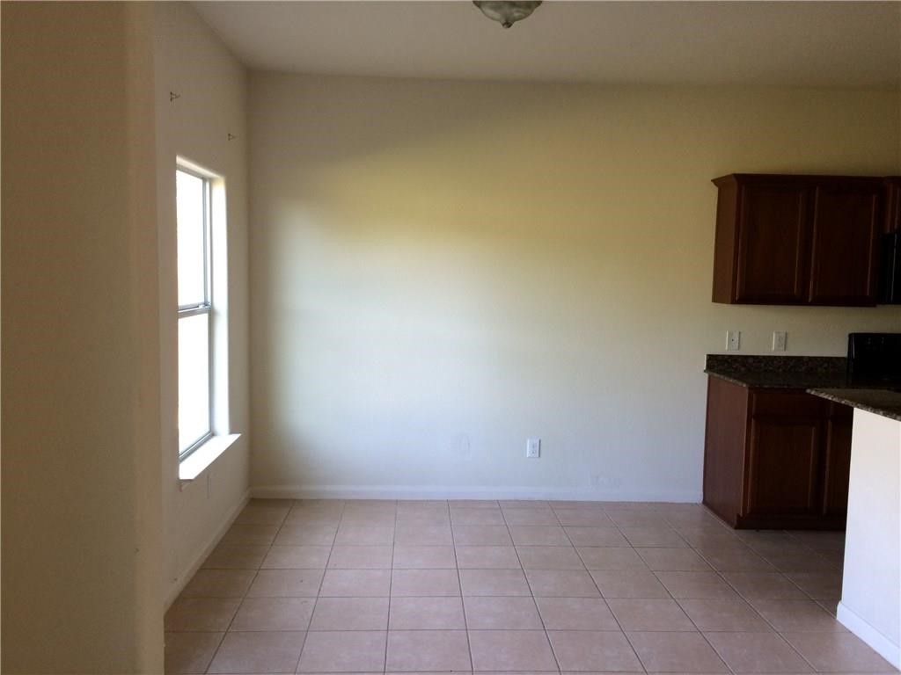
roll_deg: -1.0
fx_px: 755
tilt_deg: -5.8
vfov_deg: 48.2
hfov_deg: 61.7
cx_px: 450
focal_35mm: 29
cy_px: 338
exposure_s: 1/30
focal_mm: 4.15
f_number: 2.2
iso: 40
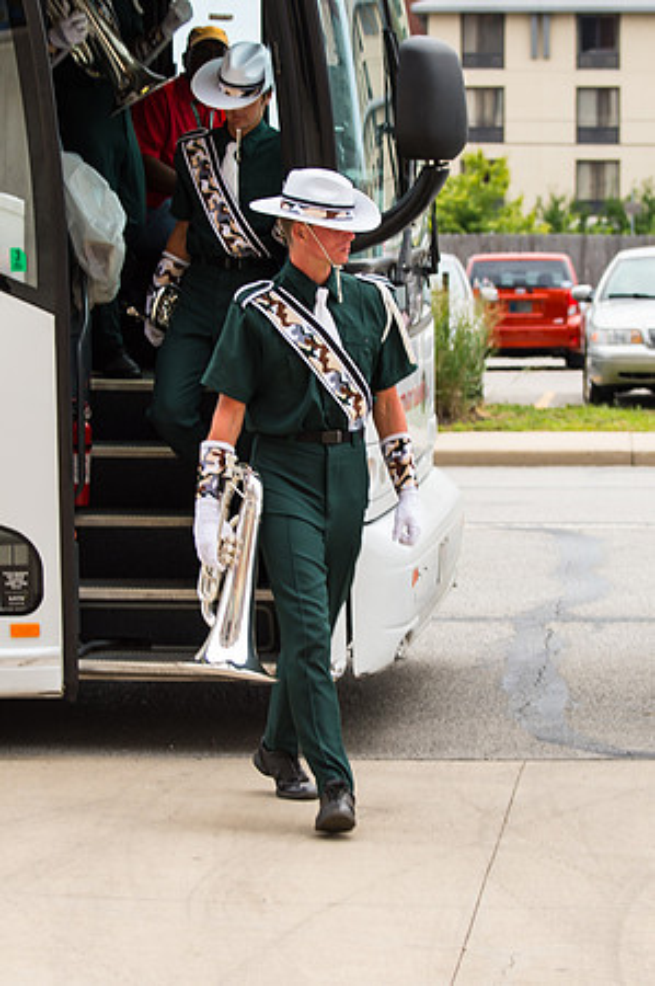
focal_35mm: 121
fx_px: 3302
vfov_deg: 17.0
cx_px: 307
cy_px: 438
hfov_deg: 11.3
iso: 320
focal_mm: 70
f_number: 4.5
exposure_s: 1/160
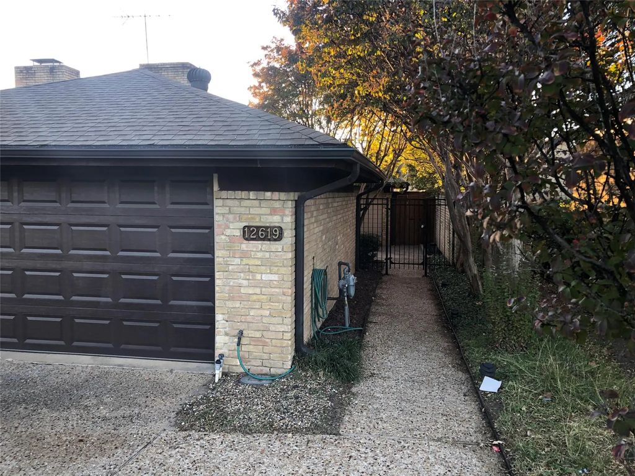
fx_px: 514
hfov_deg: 63.4
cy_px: 238
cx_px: 318
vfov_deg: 49.7
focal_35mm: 28
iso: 50
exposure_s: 1/120
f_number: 1.8
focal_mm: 3.99
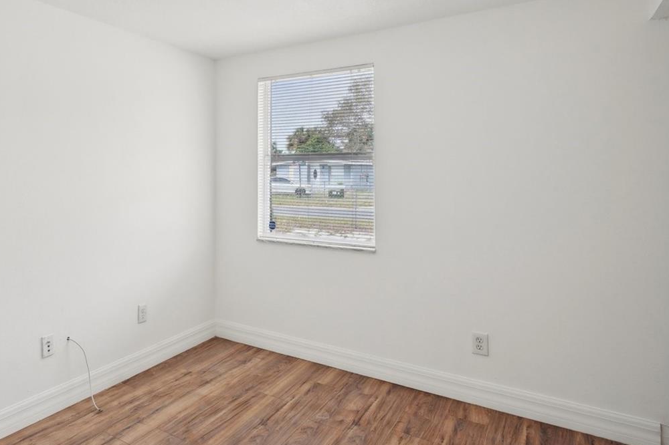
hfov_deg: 70.8
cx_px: 204
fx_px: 446
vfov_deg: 52.7
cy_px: 174
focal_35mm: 24
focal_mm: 15
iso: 400
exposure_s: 1/80
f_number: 8
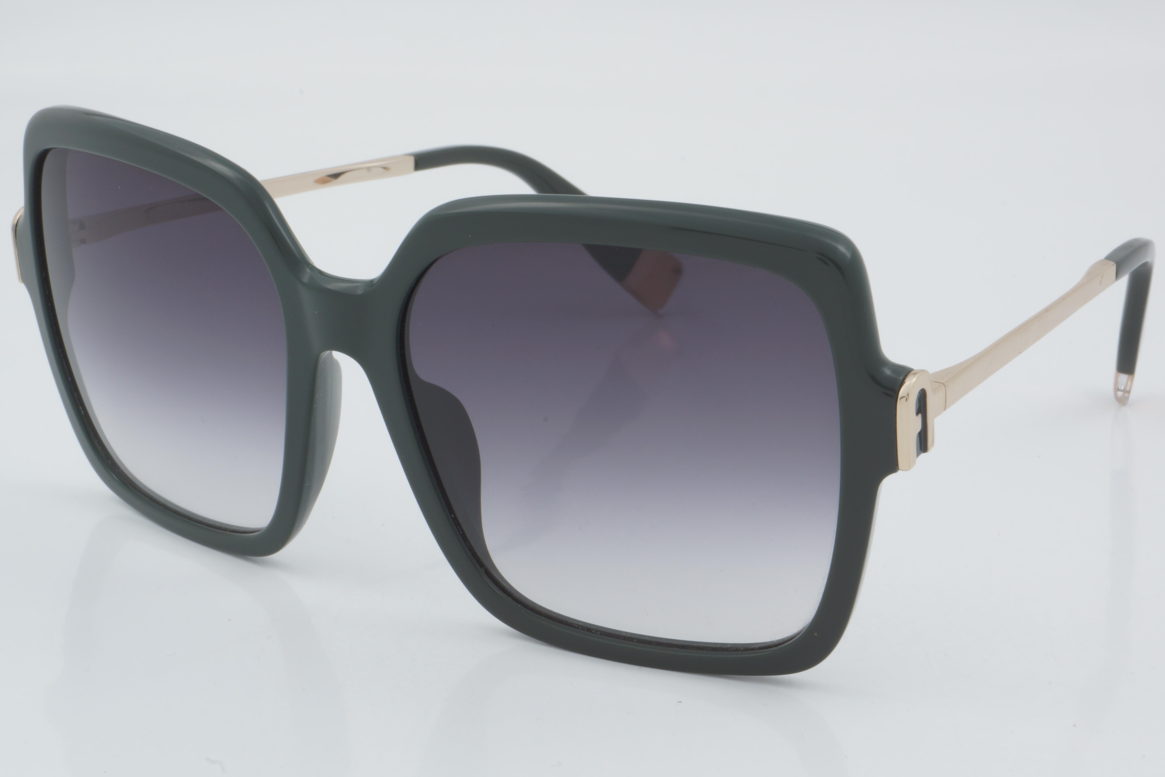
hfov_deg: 27.0
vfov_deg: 18.2
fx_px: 2427
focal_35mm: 75
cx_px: 582
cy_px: 388
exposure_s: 1/3
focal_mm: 50
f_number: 32
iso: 100
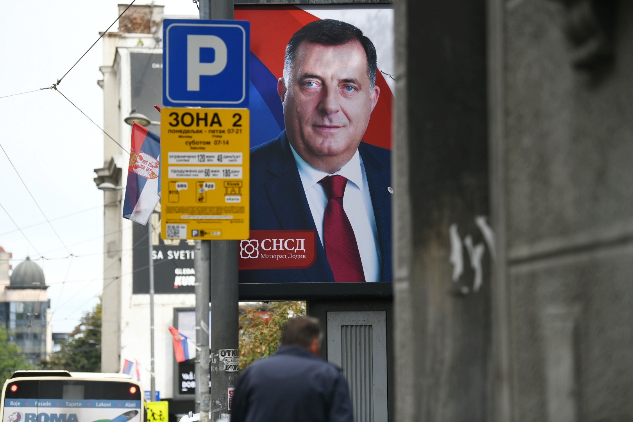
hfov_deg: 16.4
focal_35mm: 125
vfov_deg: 11.0
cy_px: 211
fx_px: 2198
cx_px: 316
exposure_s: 1/6400
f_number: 2.8
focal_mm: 125
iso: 800
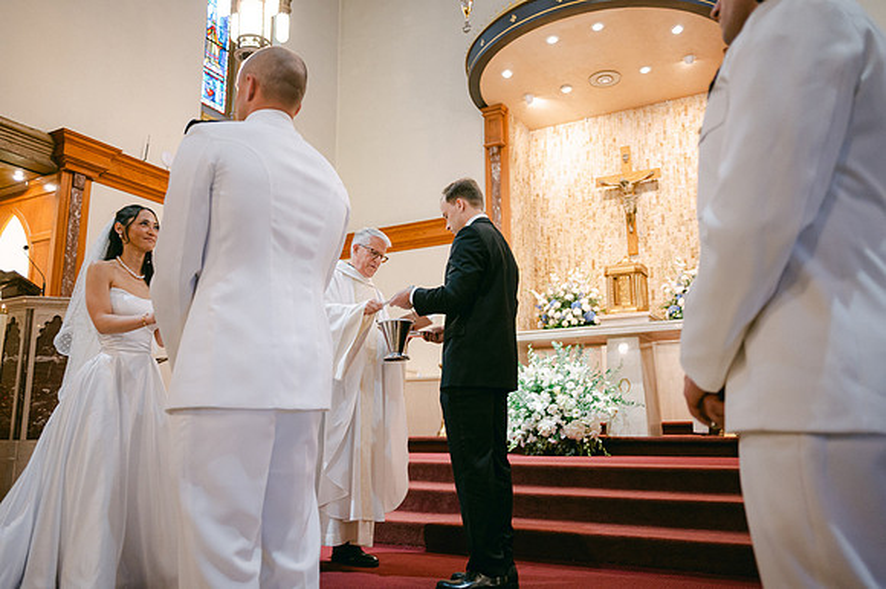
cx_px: 443
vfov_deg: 46.4
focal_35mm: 28
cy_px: 294
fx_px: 689
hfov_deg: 65.5
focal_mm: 28
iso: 1000
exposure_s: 1/125
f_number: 2.8
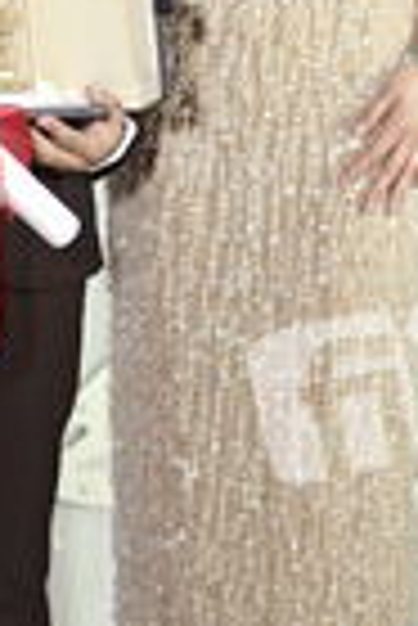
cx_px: 72
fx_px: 4187
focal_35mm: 241
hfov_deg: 5.7
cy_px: 153
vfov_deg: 8.5
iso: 500
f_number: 1.2
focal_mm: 56
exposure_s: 1/160
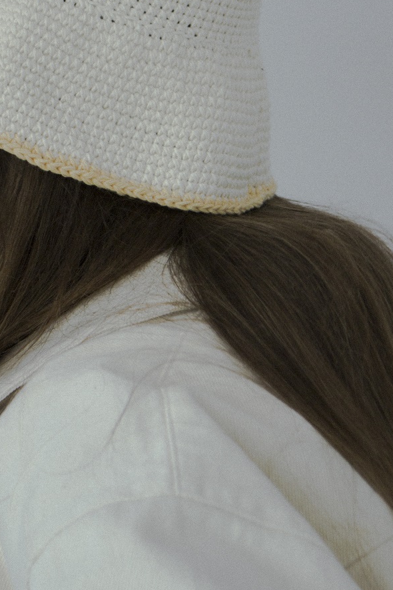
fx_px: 2456
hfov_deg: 9.1
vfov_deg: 13.7
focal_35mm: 150
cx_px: 118
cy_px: 233
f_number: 5.6
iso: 160
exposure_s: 1/80
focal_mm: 48
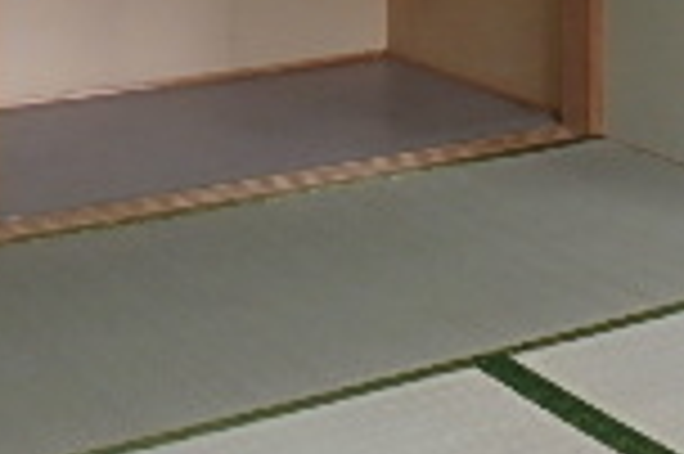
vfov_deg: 13.5
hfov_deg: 22.1
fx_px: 1746
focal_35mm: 92
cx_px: 396
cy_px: -328
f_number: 3.5
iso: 200
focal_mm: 3.7
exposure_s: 1/30
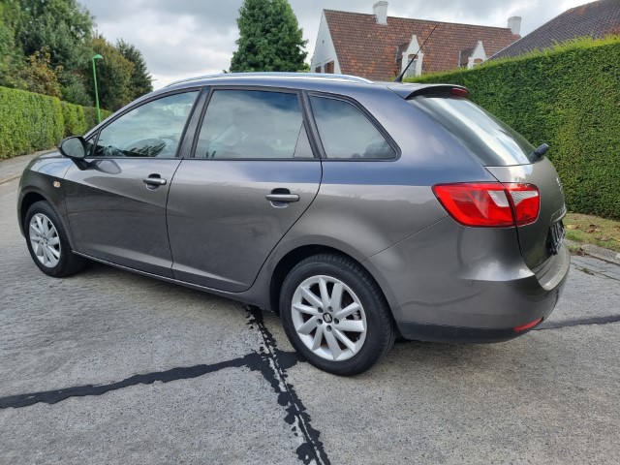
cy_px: 232
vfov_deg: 56.8
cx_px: 310
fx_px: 430
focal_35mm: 24
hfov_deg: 71.6
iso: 50
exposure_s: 1/283
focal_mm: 6.7
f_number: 1.8
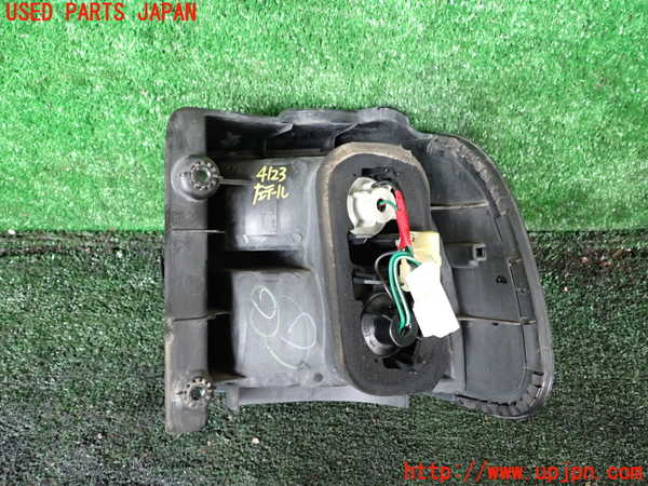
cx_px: 324
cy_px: 243
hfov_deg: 60.0
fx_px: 562
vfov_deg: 46.8
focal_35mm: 30
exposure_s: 1/30
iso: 500
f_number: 2.3
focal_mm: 5.4
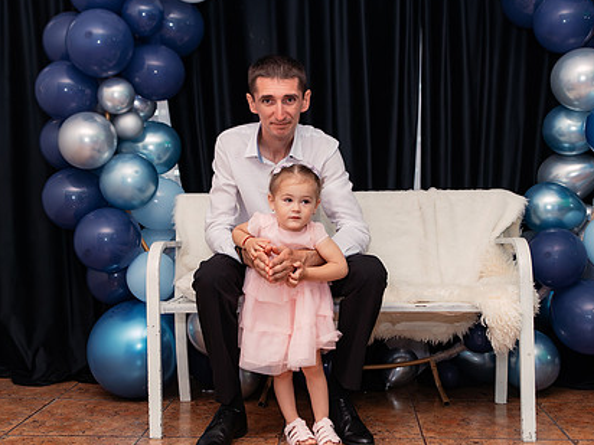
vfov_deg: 32.2
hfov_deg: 42.1
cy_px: 199
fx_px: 772
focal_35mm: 45
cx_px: 289
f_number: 3.5
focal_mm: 32
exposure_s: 1/250
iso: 2000
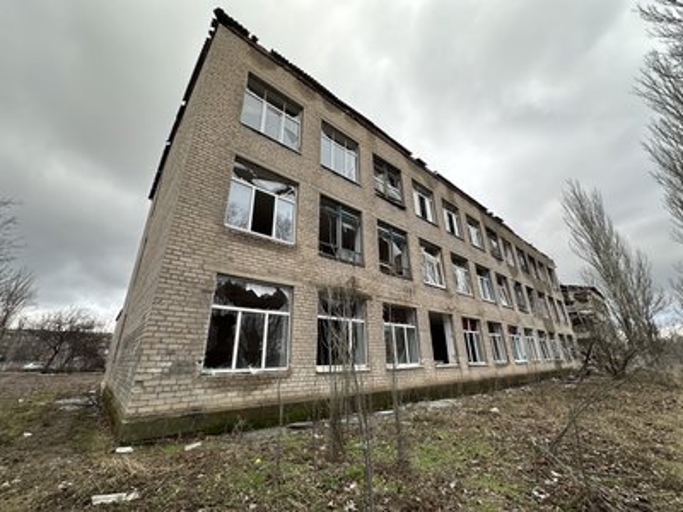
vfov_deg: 85.7
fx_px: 276
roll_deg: +0.9
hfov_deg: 102.1
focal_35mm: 14
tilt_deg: +20.0
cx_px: 342
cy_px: 256
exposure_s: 1/99
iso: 50
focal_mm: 2.22
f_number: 2.2
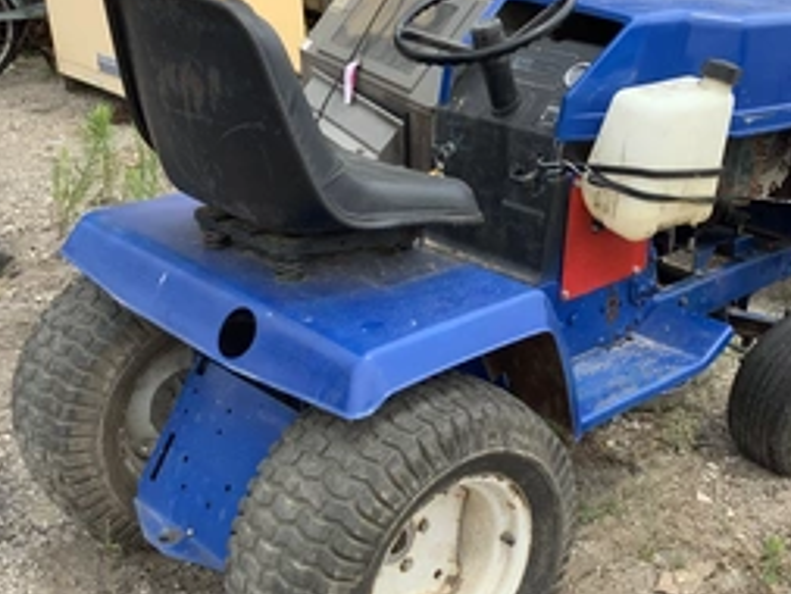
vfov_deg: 29.7
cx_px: 450
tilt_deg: -25.2
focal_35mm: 49
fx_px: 1120
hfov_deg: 38.8
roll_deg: +1.7
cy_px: 344
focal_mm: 3.3
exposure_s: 1/554
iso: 25
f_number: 2.4
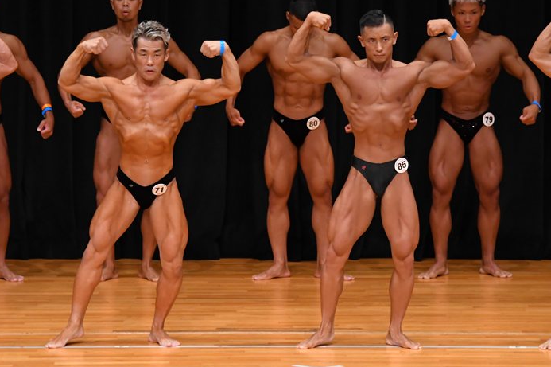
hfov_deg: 6.8
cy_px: 170
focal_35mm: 302
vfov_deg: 4.5
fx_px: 4619
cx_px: 261
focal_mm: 180
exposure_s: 1/400
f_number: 5.6
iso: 3200
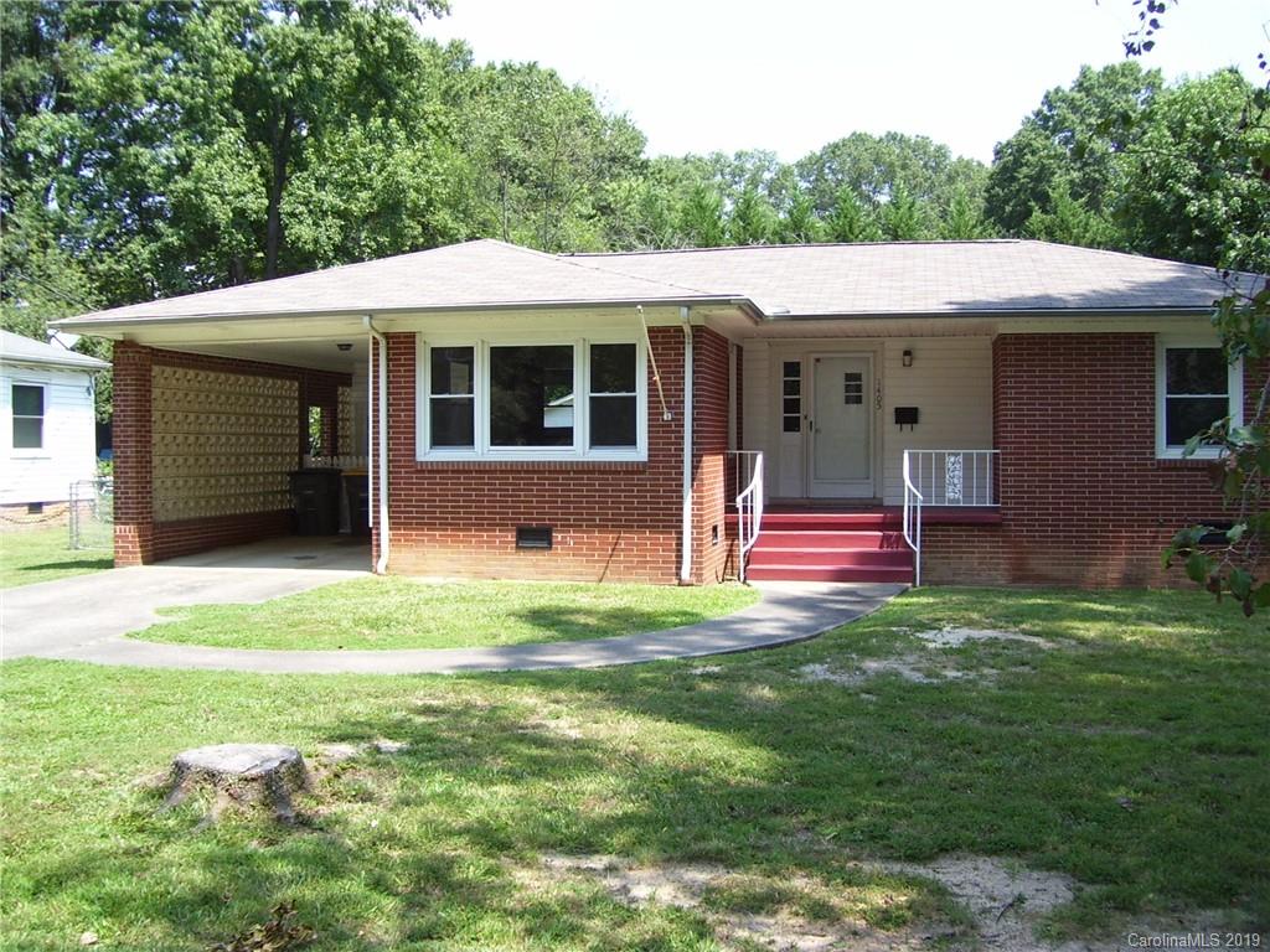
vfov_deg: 39.7
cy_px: 476
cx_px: 635
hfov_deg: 51.4
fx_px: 1321
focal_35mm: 36
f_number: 2.7
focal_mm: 6
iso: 80
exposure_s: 1/500
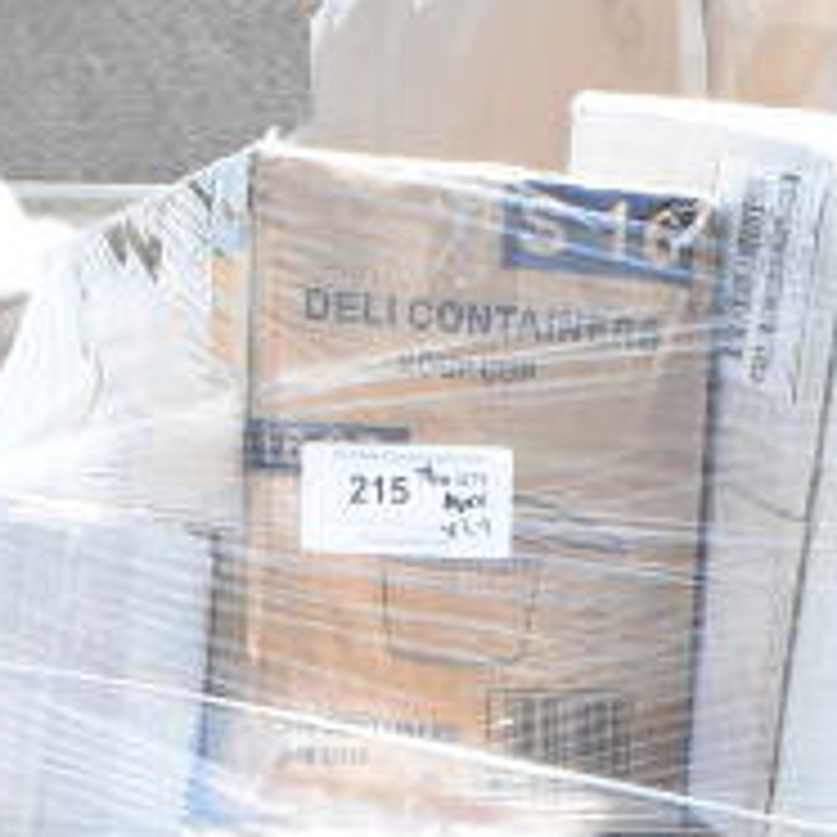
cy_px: 1354
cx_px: 662
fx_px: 3091
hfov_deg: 15.3
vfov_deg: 14.2
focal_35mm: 113
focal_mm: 18
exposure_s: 1/640
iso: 1600
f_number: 13
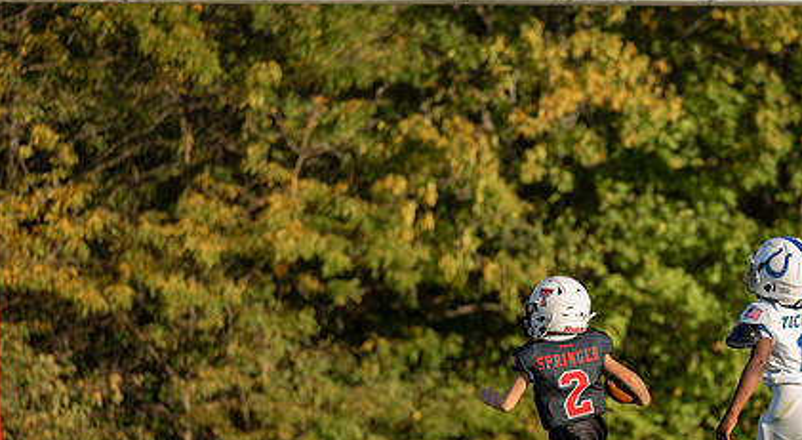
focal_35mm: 374
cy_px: 359
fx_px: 7907
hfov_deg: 5.8
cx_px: 620
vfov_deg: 3.2
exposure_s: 1/1000
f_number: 2.8
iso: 100
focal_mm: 200
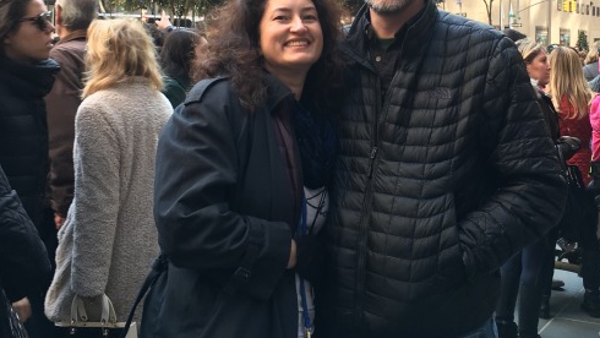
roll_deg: -0.8
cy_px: 14
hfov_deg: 37.8
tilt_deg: +3.3
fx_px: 875
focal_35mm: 55
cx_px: 300
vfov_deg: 21.2
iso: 25
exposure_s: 1/60
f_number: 2.2
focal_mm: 4.15
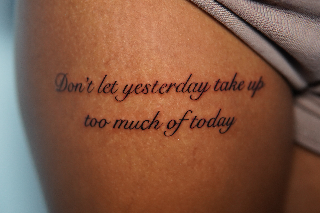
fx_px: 400
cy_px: 106
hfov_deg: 43.6
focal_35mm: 45
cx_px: 160
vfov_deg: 29.9
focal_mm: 30
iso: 1600
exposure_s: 1/160
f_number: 2
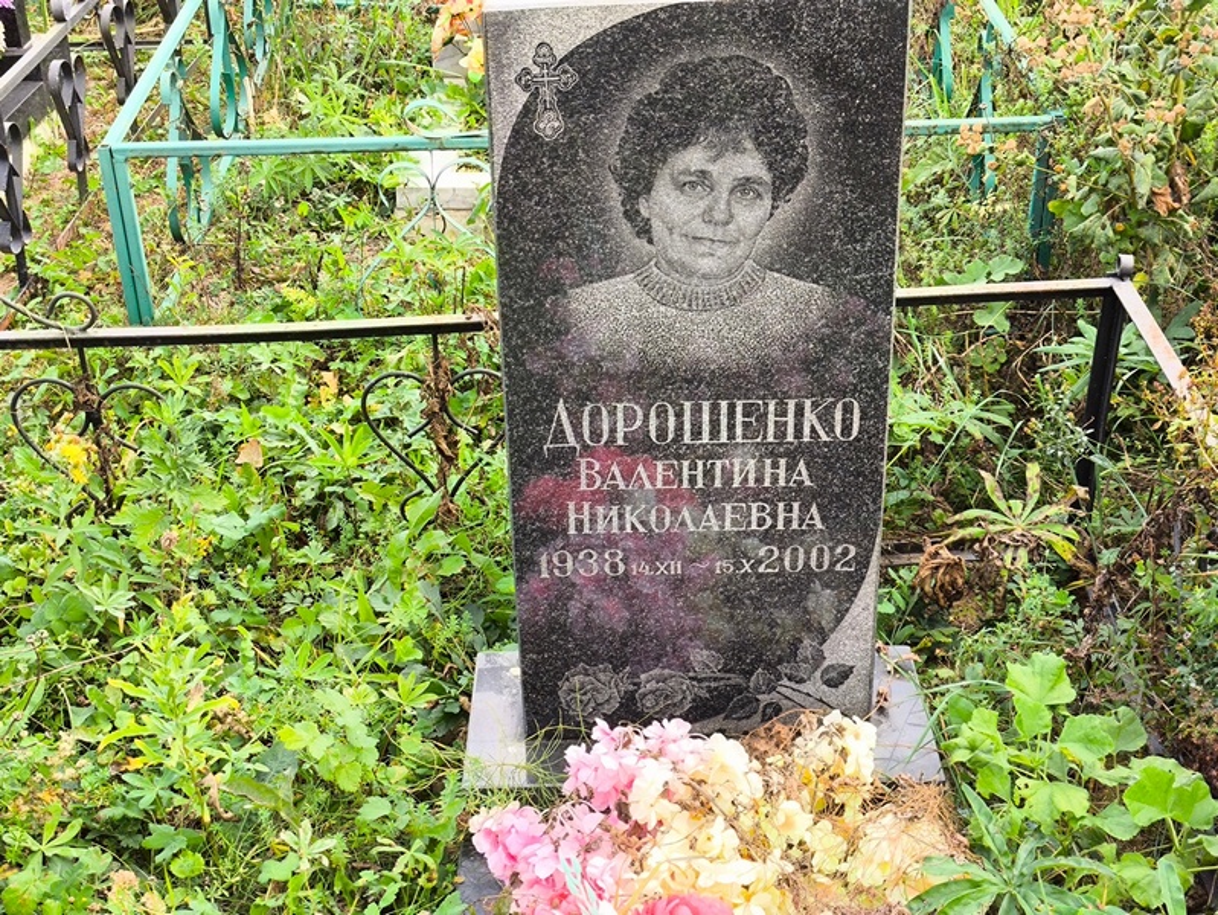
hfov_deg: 38.2
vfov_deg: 29.1
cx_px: 609
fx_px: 1760
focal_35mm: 50
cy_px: 458
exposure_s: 1/137
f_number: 1.7
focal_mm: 4.71
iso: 50
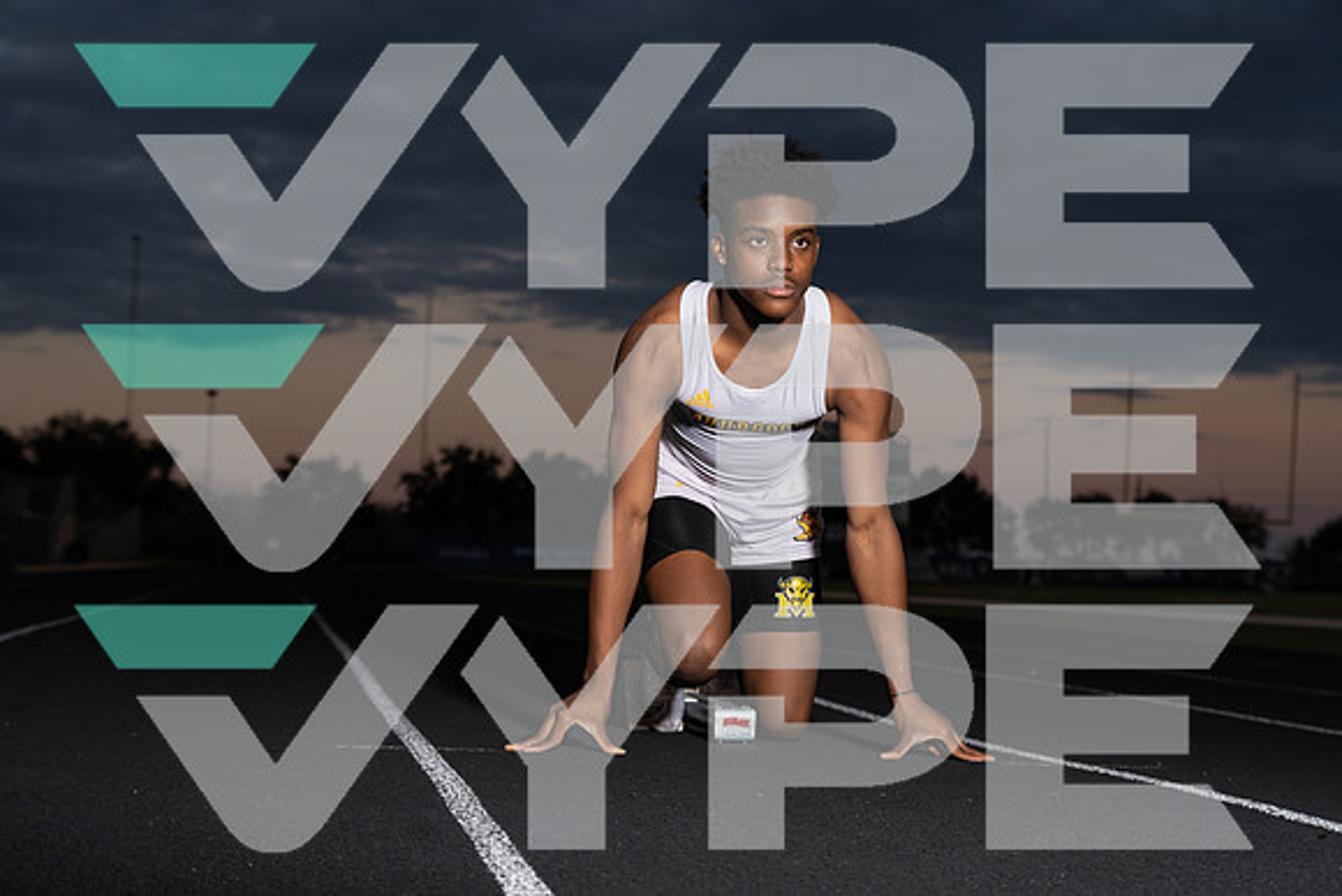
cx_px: 671
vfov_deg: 24.2
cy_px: 448
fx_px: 2088
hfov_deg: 35.6
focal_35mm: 56
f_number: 4.5
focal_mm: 56
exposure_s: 1/250
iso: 250
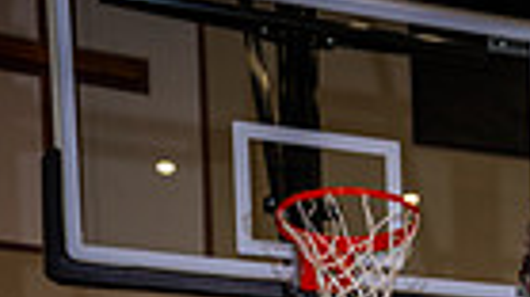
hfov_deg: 16.2
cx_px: 568
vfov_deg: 8.2
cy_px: 842
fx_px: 1812
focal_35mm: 129
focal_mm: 38
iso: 200
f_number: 5.6
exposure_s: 1/125
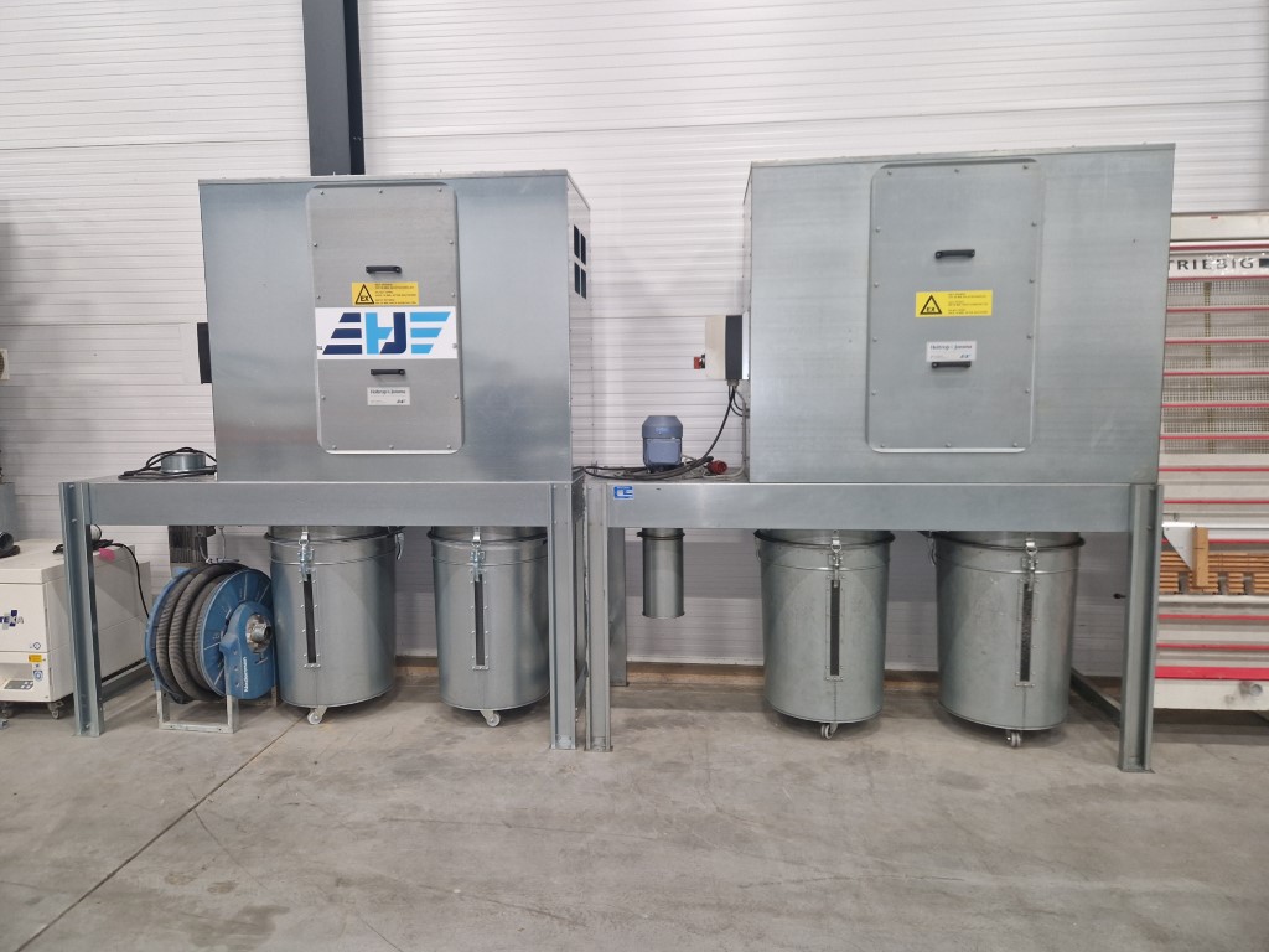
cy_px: 476
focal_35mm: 23
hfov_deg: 73.9
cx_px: 634
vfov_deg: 58.9
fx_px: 843
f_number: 1.8
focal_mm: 5.4
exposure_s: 1/100
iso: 500
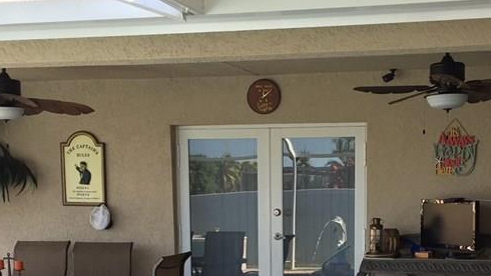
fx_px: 860
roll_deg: -0.3
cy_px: 318
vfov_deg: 17.5
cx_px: 316
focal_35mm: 66
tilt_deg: -8.1
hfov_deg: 31.7
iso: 50
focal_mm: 4.15
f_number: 2.2
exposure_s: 1/120
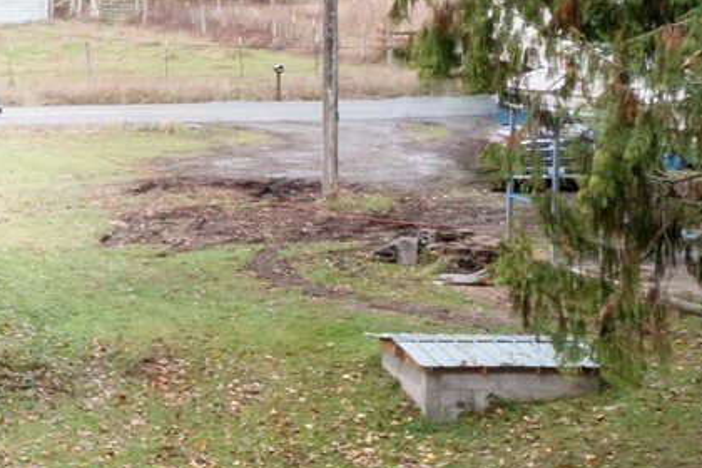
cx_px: -703
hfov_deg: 14.8
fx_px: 2203
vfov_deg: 12.0
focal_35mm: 113
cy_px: 58
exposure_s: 1/200
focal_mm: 10.26
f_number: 8
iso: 800
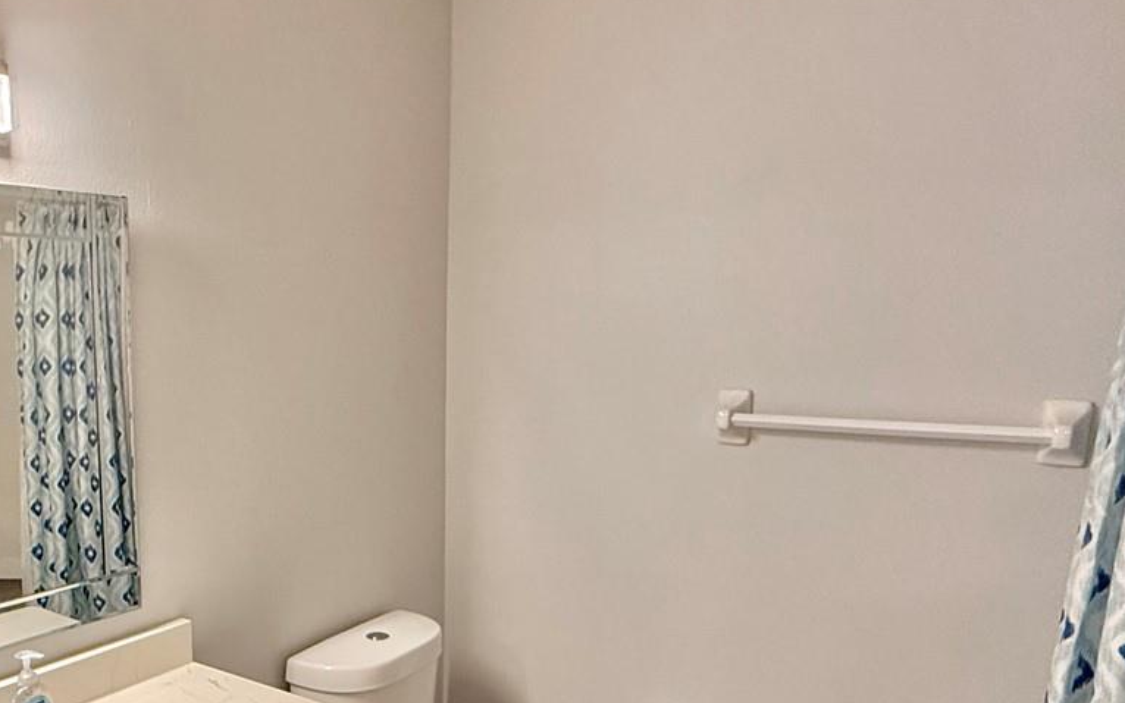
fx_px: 951
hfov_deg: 58.8
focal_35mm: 31
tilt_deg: -9.0
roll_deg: +0.5
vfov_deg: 40.0
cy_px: 484
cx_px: 314
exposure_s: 1/120
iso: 320
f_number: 2.2
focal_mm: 2.22
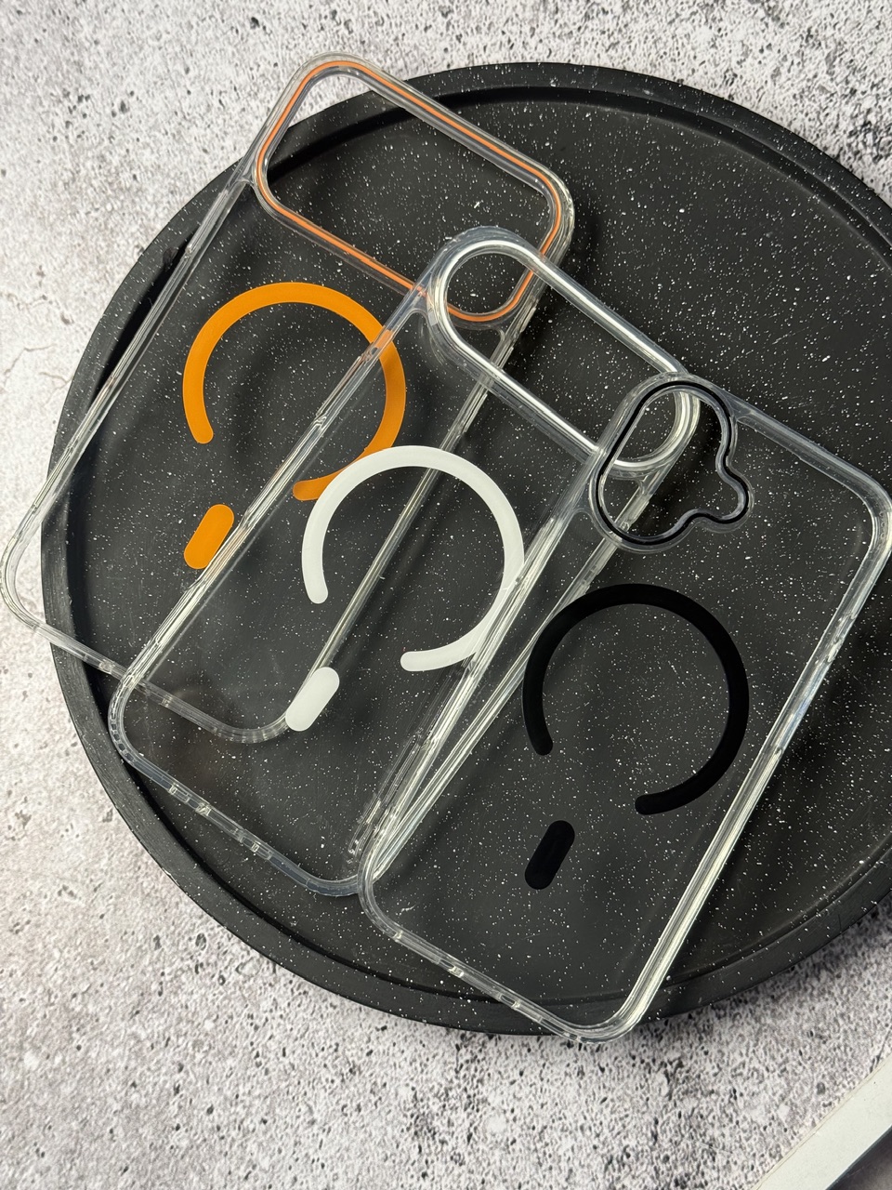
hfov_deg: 30.3
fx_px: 1649
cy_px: 595
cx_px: 446
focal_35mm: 48
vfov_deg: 39.7
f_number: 1.78
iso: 160
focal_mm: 6.76
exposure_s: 1/425
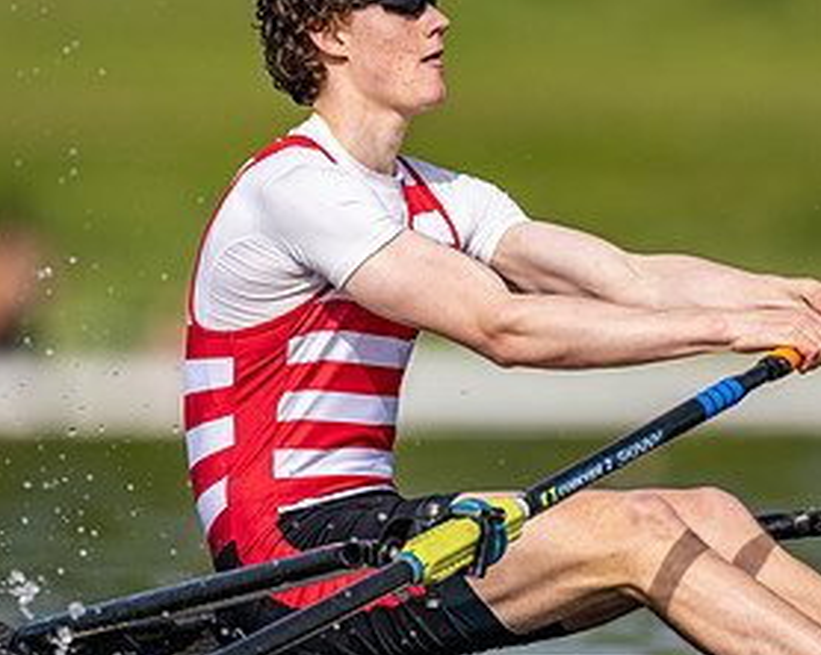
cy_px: 308
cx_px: 561
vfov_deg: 1.3
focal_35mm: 1177
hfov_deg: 1.6
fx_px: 28579
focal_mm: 600
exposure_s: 1/2500
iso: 200
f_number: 4
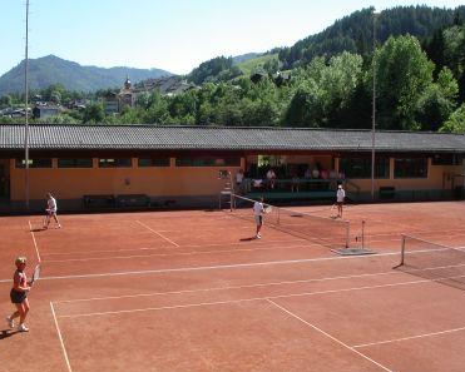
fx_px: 551
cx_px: 221
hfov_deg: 45.8
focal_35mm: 40
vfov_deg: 37.4
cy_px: 187
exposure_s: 1/180
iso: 100
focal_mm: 7.8
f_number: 8
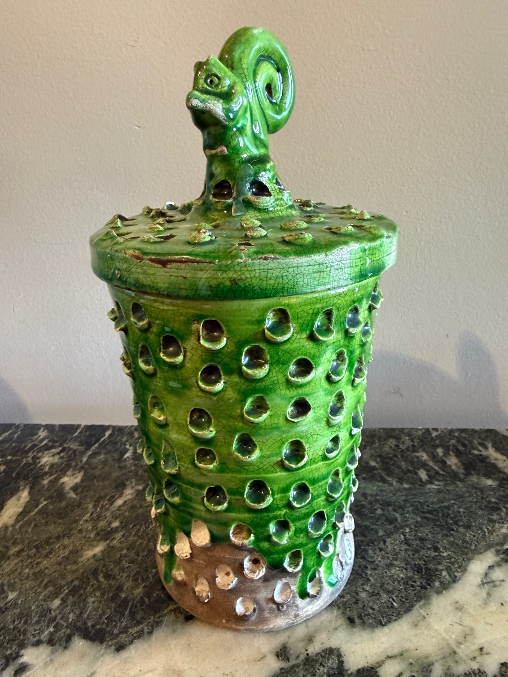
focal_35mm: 24
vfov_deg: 71.6
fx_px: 470
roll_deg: +2.1
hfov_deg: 56.8
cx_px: 254
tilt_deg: -21.8
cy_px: 338
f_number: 2.2
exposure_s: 1/50
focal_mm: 2.22
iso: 800
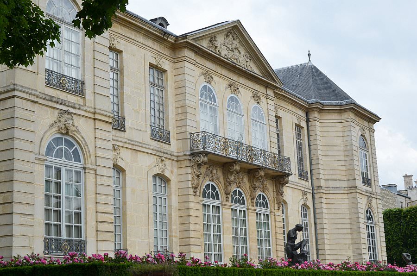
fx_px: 694
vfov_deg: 22.5
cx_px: 208
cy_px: 138
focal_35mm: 60
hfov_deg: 33.5
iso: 125
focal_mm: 40
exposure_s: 1/320
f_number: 9
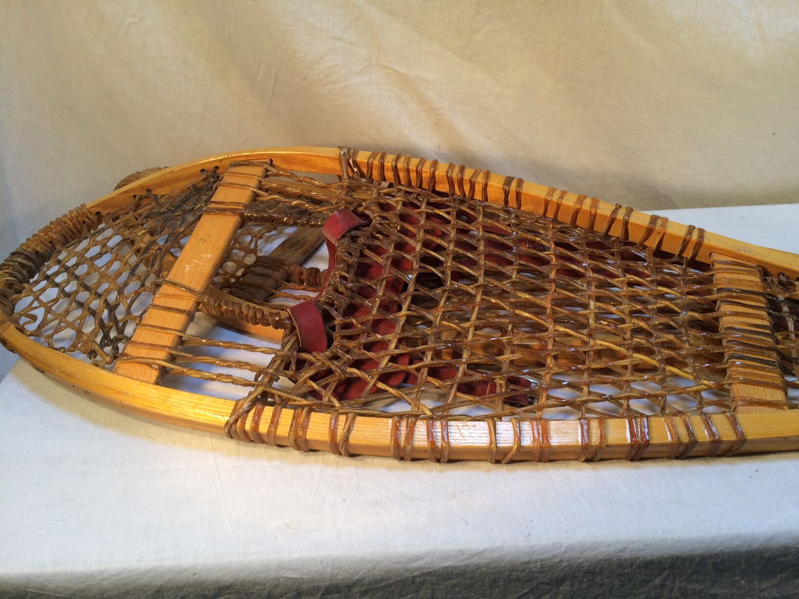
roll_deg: +2.1
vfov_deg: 48.2
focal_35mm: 29
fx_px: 669
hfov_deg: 61.7
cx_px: 400
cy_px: 300
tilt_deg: -30.3
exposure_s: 1/50
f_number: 2.2
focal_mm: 4.15
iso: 40
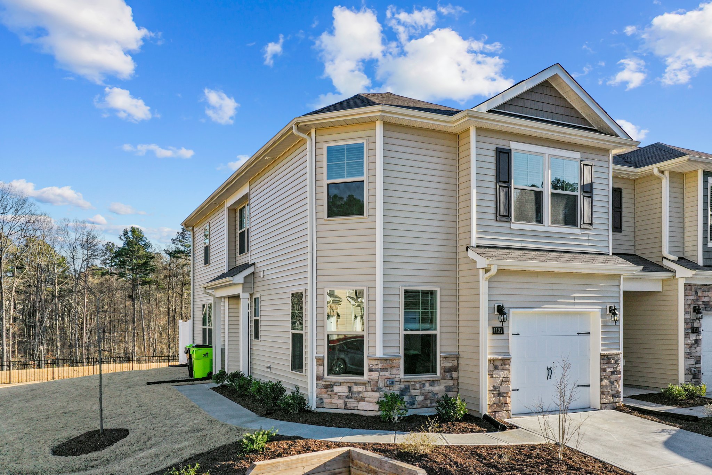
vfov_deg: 46.4
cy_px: 238
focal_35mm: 28
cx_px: 356
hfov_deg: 65.5
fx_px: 554
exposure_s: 1/400
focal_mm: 10.26
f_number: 5.6
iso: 100
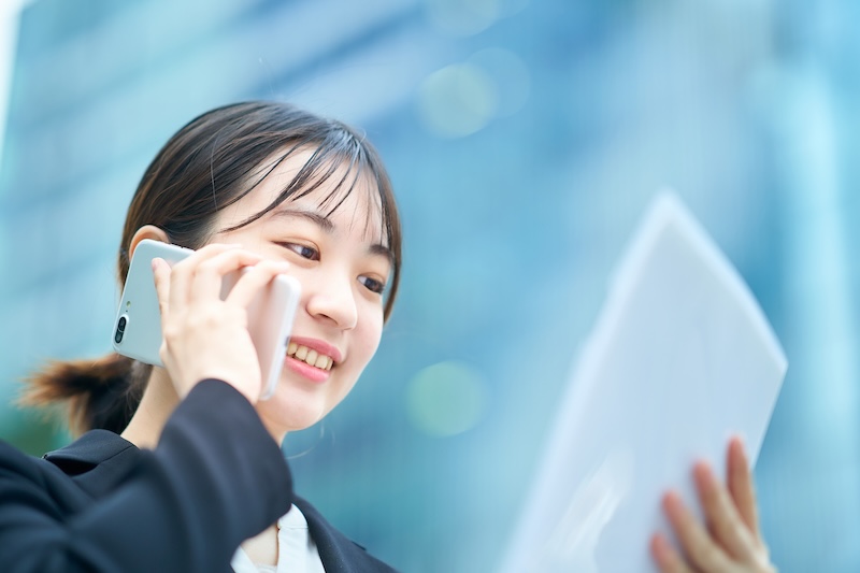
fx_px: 2030
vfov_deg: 16.1
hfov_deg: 23.9
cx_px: 430
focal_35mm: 85
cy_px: 286
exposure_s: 1/500
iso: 400
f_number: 1.6
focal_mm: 85
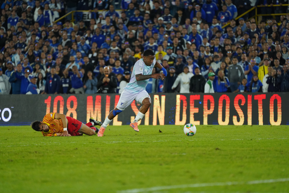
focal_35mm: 358
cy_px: 96
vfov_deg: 3.8
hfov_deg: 5.8
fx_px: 2874
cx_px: 144
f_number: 5.6
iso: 5000
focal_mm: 358
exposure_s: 1/1000
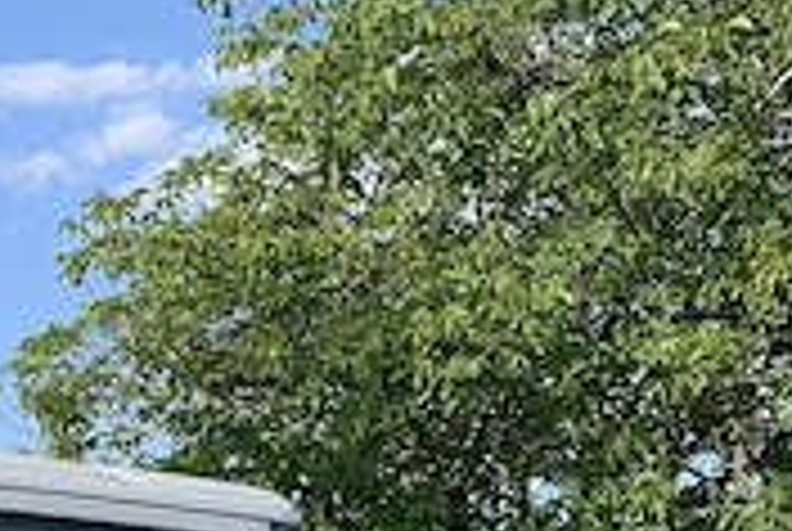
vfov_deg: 13.8
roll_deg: -3.7
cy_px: 850
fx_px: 2027
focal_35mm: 92
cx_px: -180
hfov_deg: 20.5
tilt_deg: -4.3
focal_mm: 4.25
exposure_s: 1/981
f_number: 1.8
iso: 25
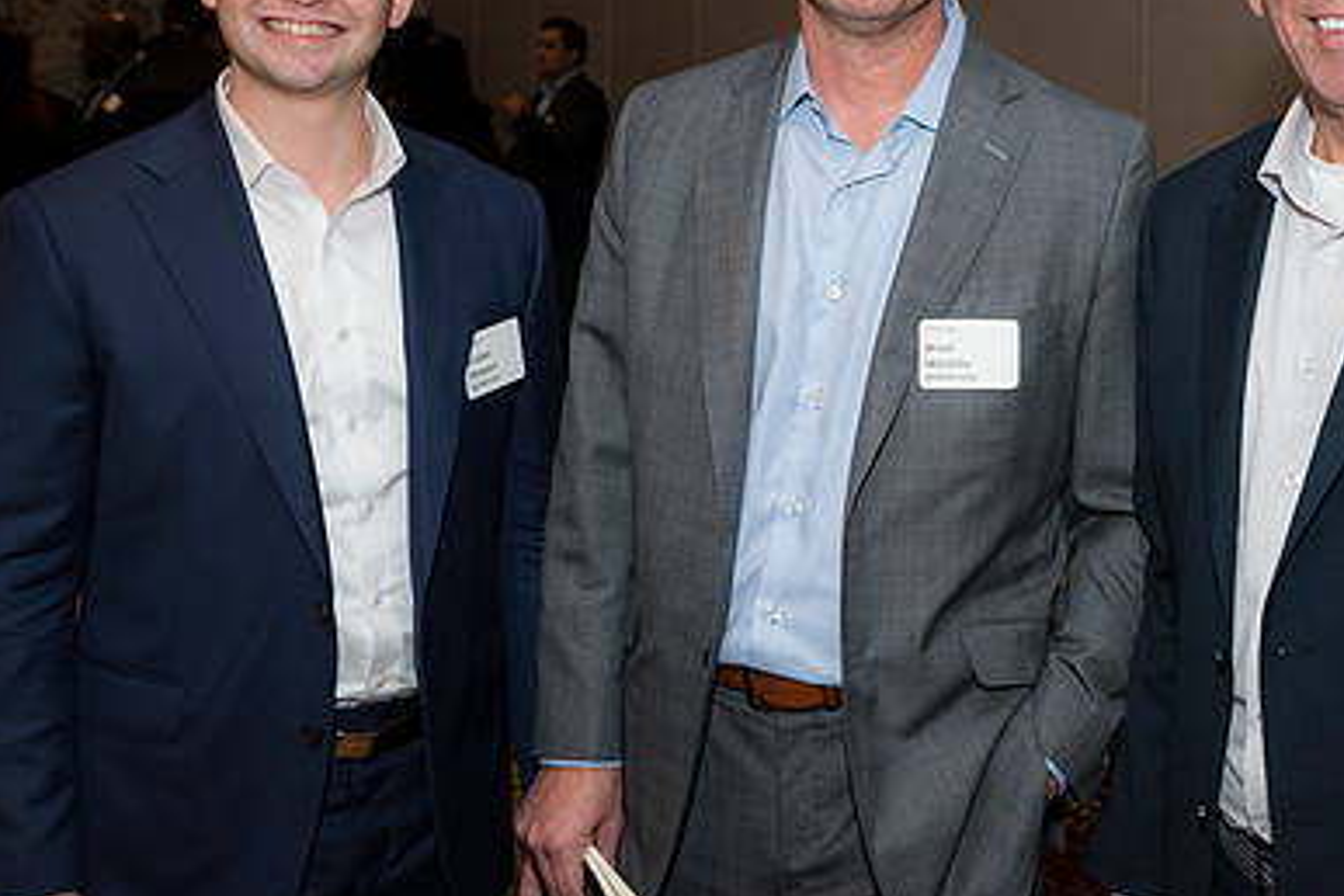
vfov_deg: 22.5
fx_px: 2240
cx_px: 886
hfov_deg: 33.1
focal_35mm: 60
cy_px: 248
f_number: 5.6
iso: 800
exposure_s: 1/125
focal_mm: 40
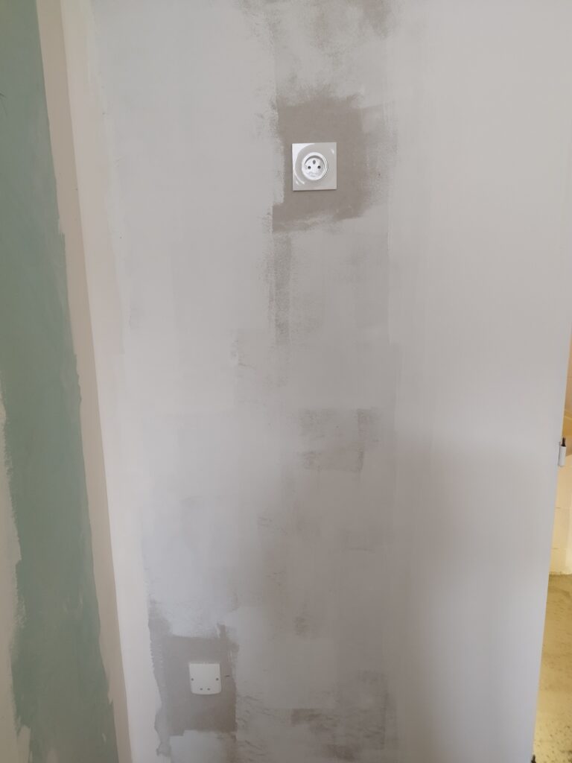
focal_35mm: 24
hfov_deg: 56.8
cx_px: 286
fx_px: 529
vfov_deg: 71.6
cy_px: 382
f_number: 1.89
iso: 230
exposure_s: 1/50
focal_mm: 5.89
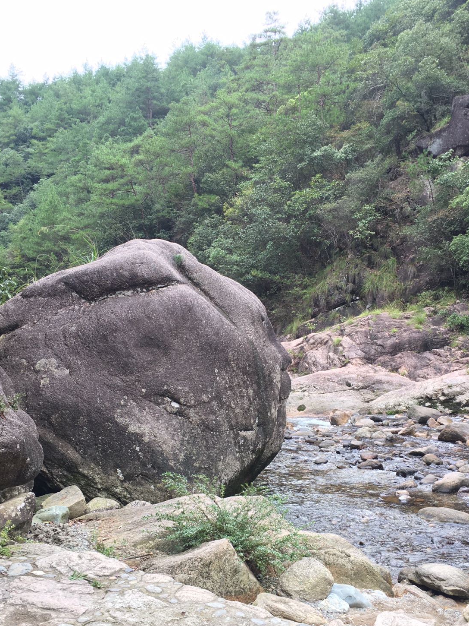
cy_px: 378
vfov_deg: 46.5
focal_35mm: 40
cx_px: 246
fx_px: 722
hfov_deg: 36.0
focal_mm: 4.15
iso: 25
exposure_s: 1/100
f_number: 2.2
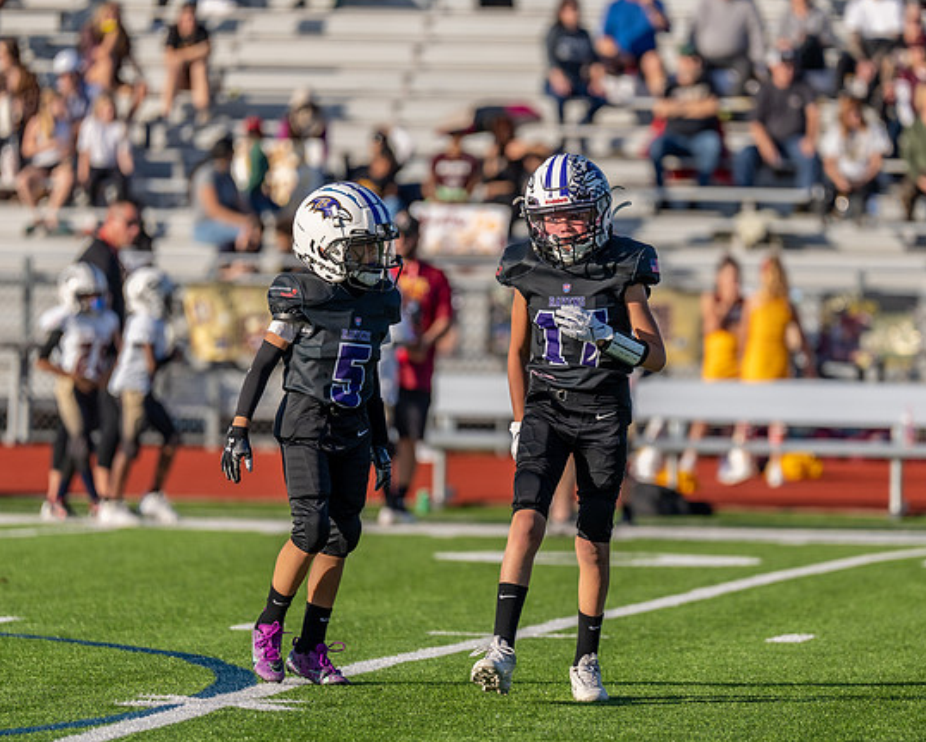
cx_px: 566
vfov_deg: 4.5
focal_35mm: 348
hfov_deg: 5.6
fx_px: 9542
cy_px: 368
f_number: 2.8
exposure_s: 1/2000
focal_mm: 200
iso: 100
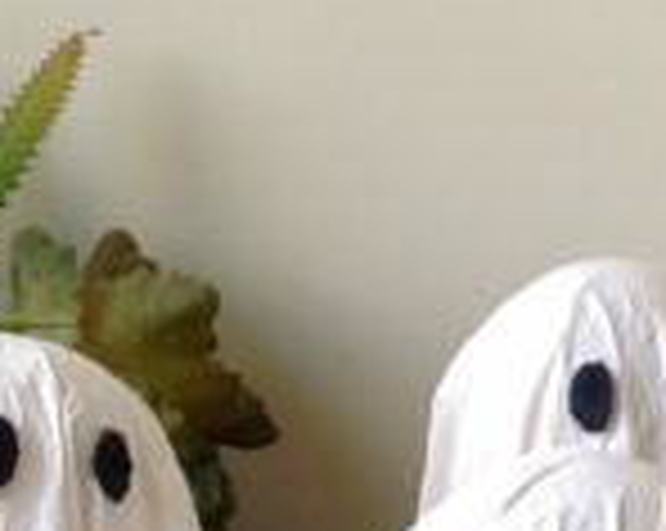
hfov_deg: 12.1
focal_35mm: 156
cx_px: 767
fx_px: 3071
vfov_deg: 9.8
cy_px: 468
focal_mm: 4.28
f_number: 2.4
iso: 50
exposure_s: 1/198
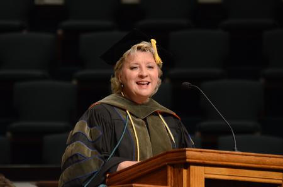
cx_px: 142
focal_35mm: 450
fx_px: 3530
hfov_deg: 4.6
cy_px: 94
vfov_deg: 3.0
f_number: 5.6
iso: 3200
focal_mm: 300
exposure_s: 1/80
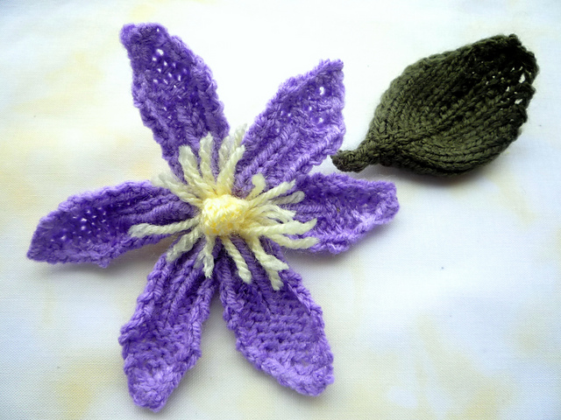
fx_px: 486
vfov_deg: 46.8
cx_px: 280
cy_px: 210
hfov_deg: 60.0
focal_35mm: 30
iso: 100
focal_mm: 5.2
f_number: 3.3
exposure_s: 1/60
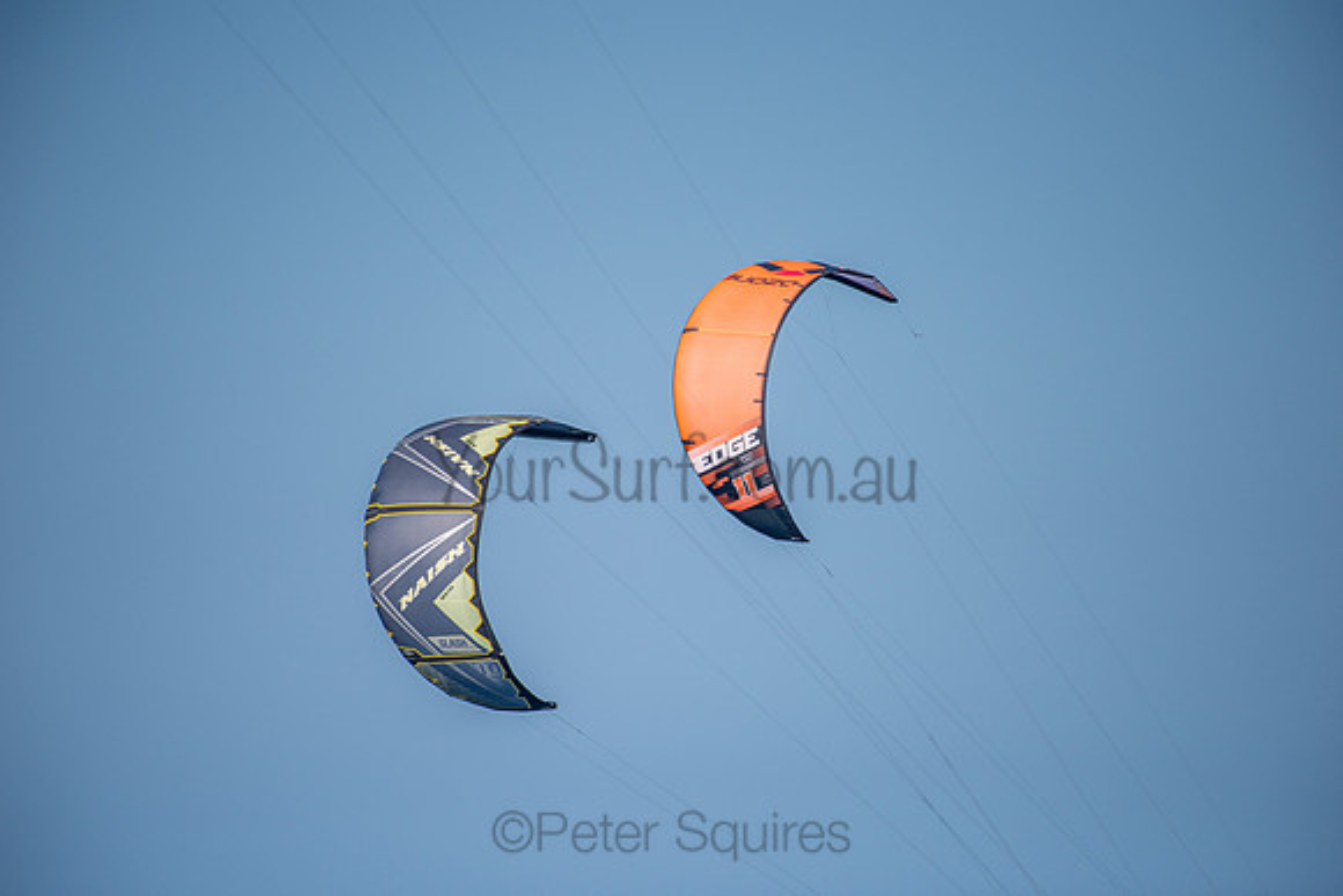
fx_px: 17910
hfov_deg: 4.3
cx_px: 672
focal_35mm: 480
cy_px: 448
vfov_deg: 2.9
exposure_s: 1/4000
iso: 280
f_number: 5.6
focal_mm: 480
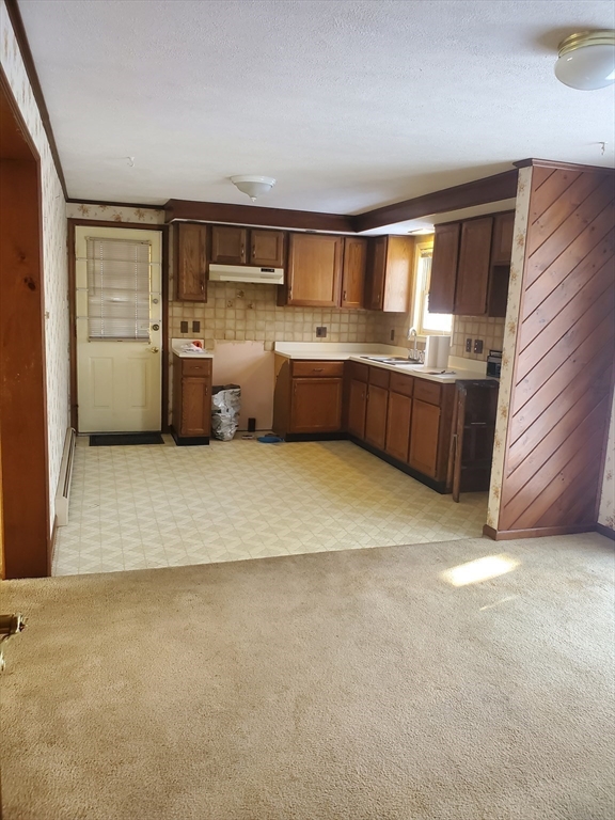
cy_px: 410
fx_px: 616
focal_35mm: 26
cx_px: 308
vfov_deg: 67.3
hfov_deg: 53.1
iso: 320
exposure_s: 1/40
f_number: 2.4
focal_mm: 4.3
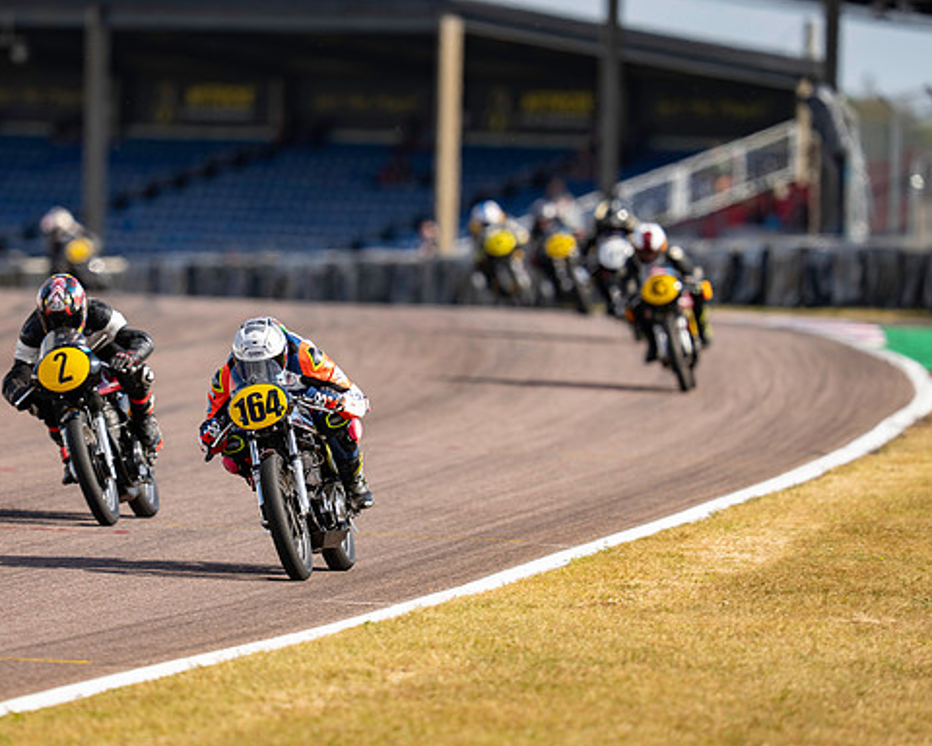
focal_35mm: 472
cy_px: 358
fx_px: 13019
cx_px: 417
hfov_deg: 4.1
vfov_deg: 3.3
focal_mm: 400
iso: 50
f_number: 3.5
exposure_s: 1/500
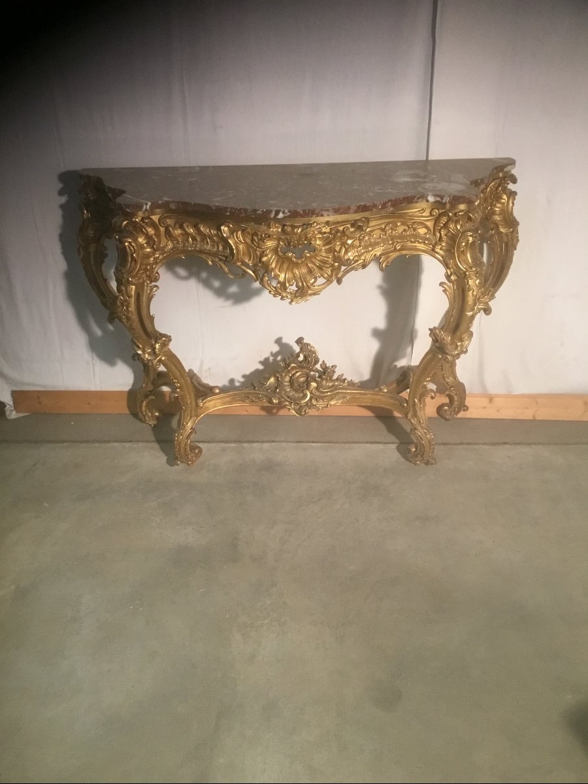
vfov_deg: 58.4
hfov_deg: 45.4
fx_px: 702
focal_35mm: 31
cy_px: 392
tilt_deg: -30.8
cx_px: 294
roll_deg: +0.9
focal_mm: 3.3
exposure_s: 1/33
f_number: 2.4
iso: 160
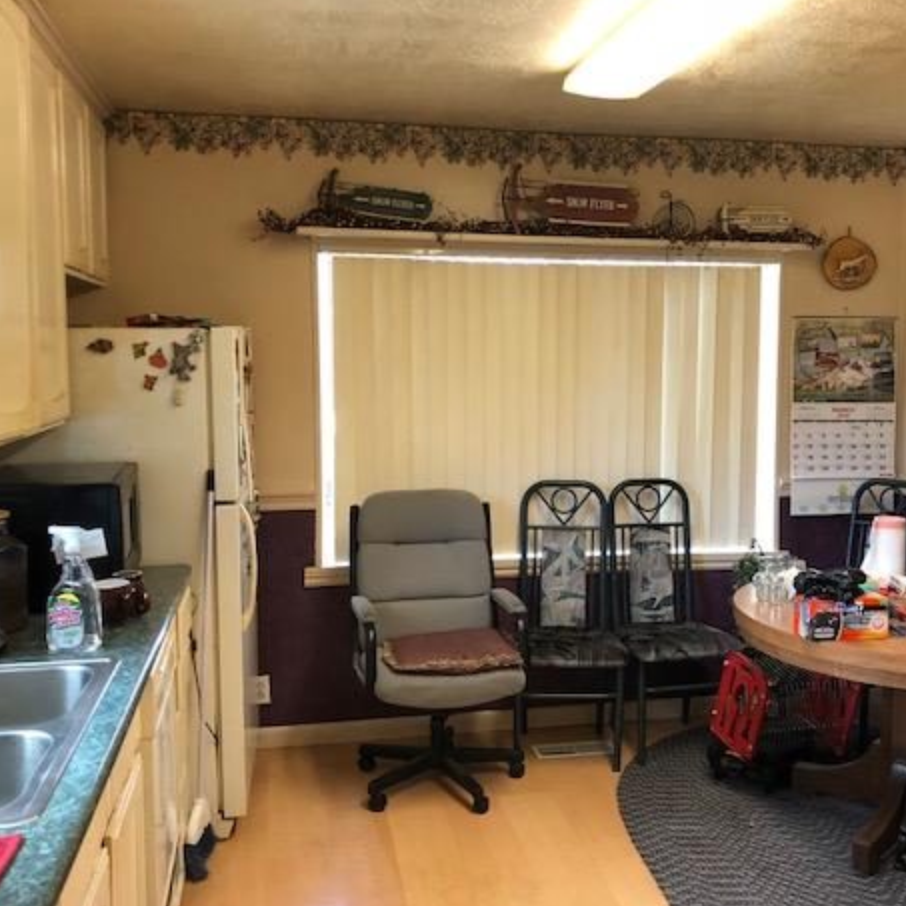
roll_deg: +0.5
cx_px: 528
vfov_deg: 47.2
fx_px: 1036
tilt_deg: -4.8
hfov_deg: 47.0
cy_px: 458
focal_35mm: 35
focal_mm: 4
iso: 40
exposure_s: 1/20
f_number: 1.8
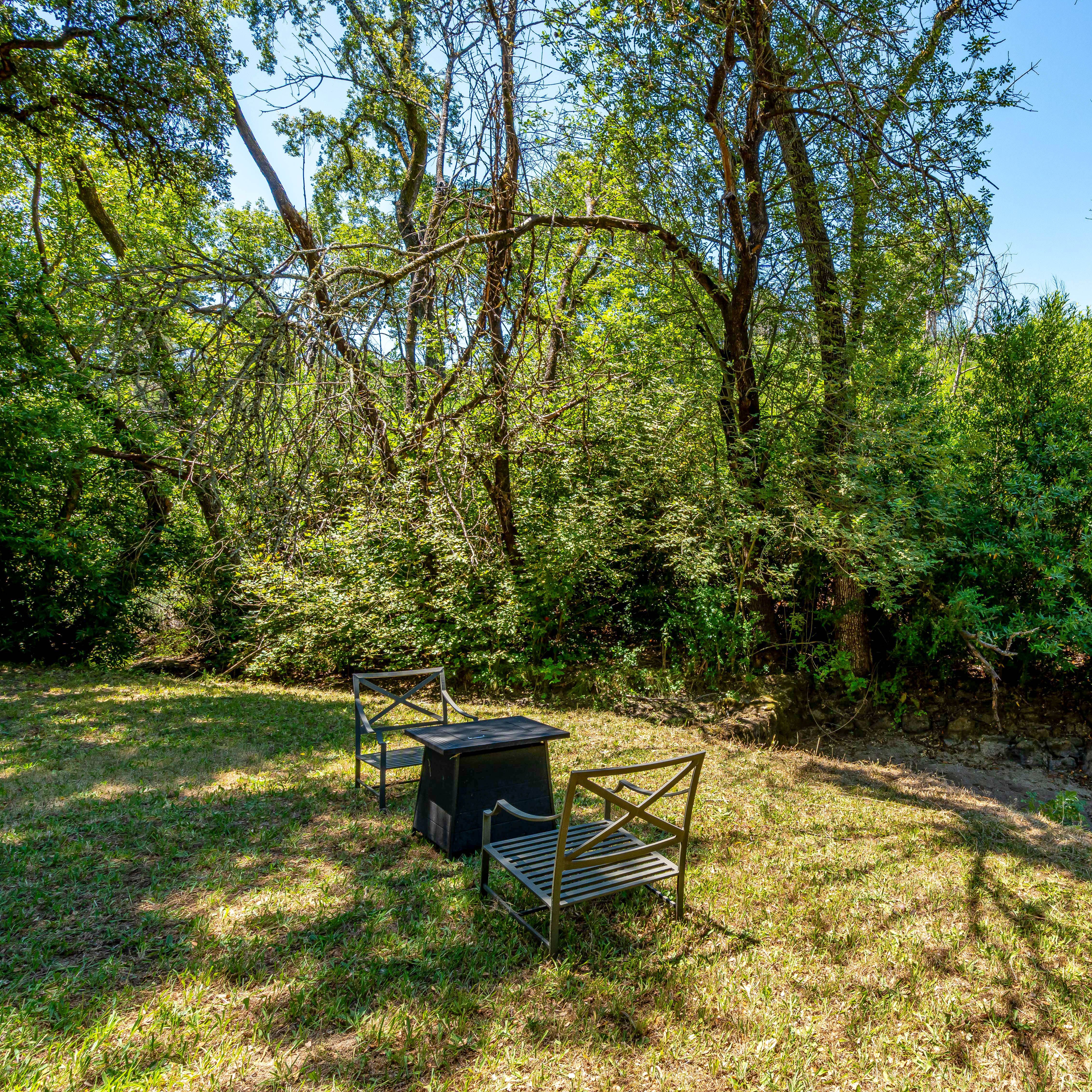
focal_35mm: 21
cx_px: 778
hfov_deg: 68.8
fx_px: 749
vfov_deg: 72.1
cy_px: 541
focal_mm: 16
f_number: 11
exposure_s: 1/125
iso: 400
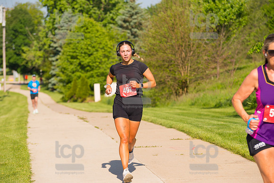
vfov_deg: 10.2
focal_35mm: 135
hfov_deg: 15.2
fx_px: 1028
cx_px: 137
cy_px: 92
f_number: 5.6
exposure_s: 1/2000
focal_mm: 135
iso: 400
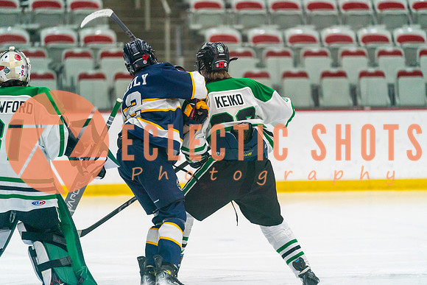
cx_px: 214
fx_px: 2207
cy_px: 142
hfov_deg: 11.1
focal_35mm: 186
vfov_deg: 7.4
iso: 4000
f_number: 2.8
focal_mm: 186
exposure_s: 1/1600
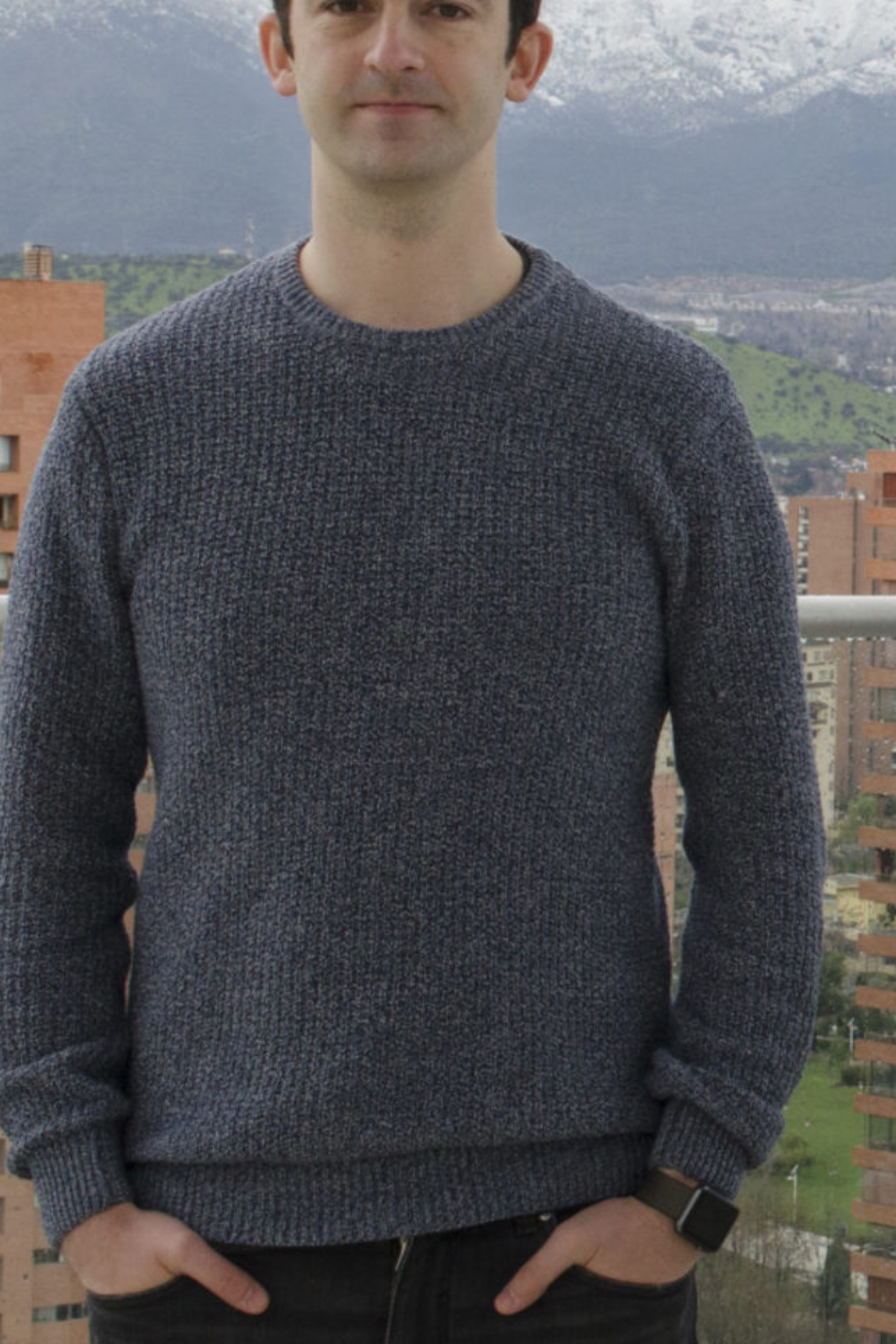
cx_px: 1430
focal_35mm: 127
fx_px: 4741
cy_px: 456
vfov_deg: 16.1
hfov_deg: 10.4
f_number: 11
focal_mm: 32
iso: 400
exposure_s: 1/350
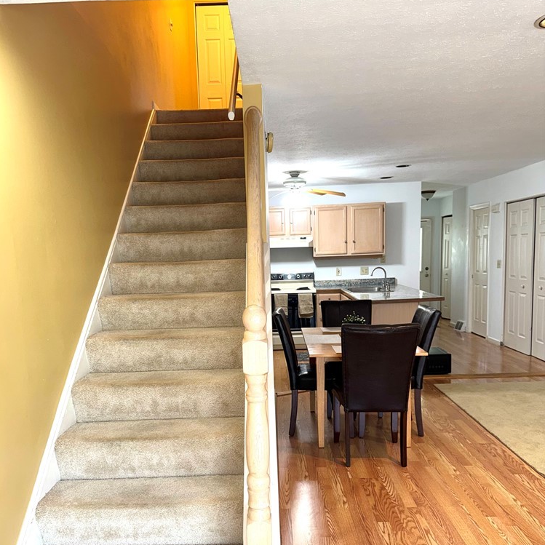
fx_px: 517
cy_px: 315
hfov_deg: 55.6
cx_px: 266
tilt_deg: -7.2
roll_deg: +2.0
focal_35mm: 29
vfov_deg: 55.4
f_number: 1.78
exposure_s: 1/27
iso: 50
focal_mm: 6.76
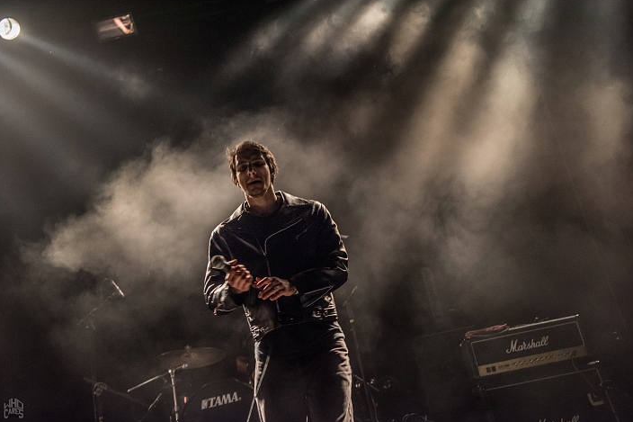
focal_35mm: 43
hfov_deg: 45.4
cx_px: 321
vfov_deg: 31.2
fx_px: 756
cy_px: 210
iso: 2500
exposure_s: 1/100
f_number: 2.8
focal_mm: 42
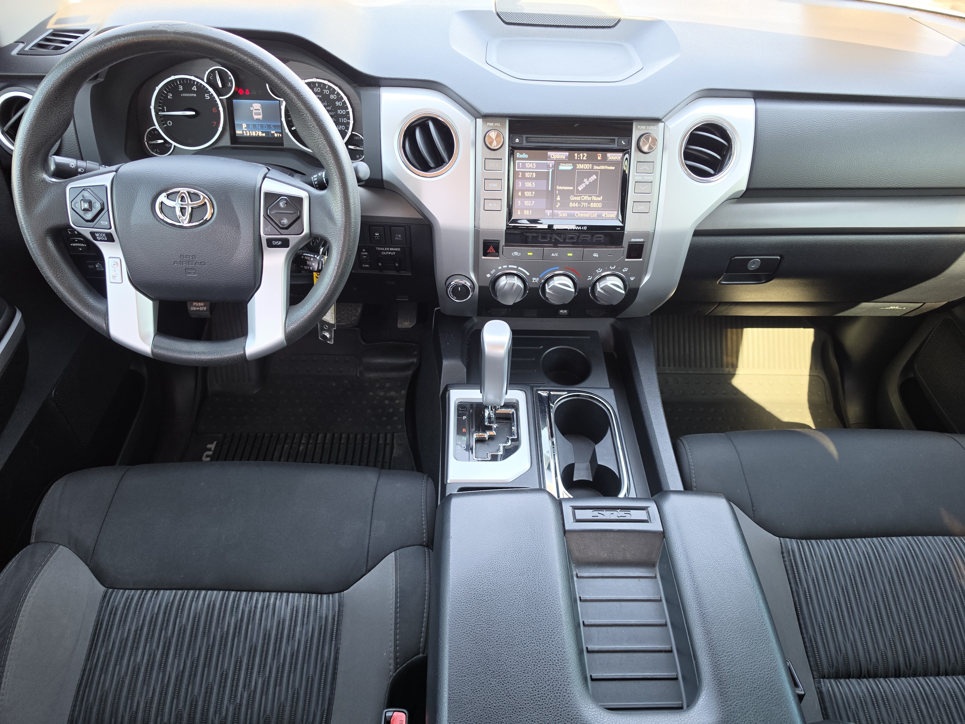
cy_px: 362
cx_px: 482
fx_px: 641
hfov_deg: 73.9
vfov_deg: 58.9
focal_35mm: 23
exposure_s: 1/180
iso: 100
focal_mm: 6.5
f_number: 1.4
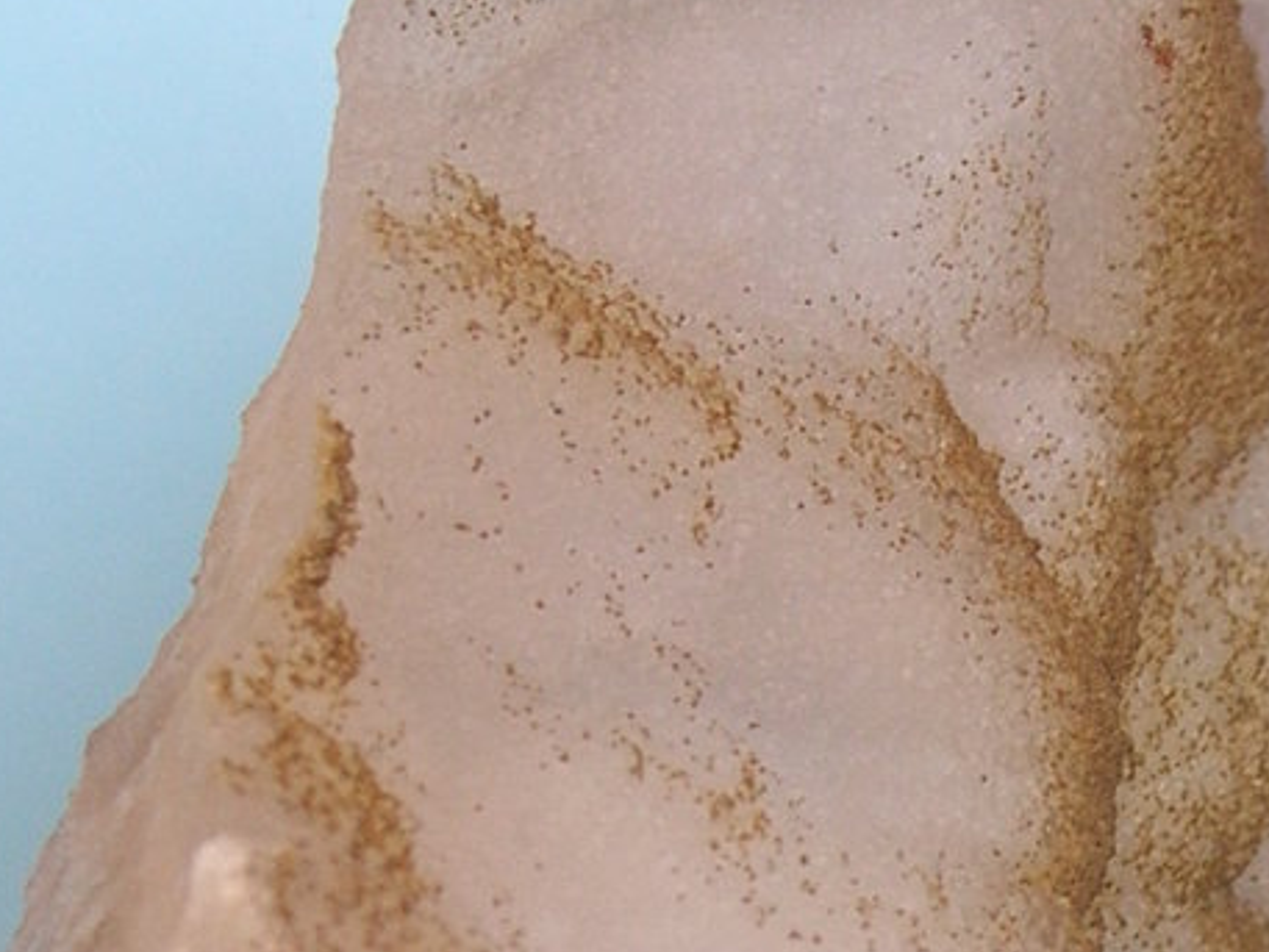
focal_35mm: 126
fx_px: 4620
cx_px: 1023
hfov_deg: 15.5
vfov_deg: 11.4
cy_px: 1307
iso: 50
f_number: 2.7
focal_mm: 6
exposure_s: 1/14
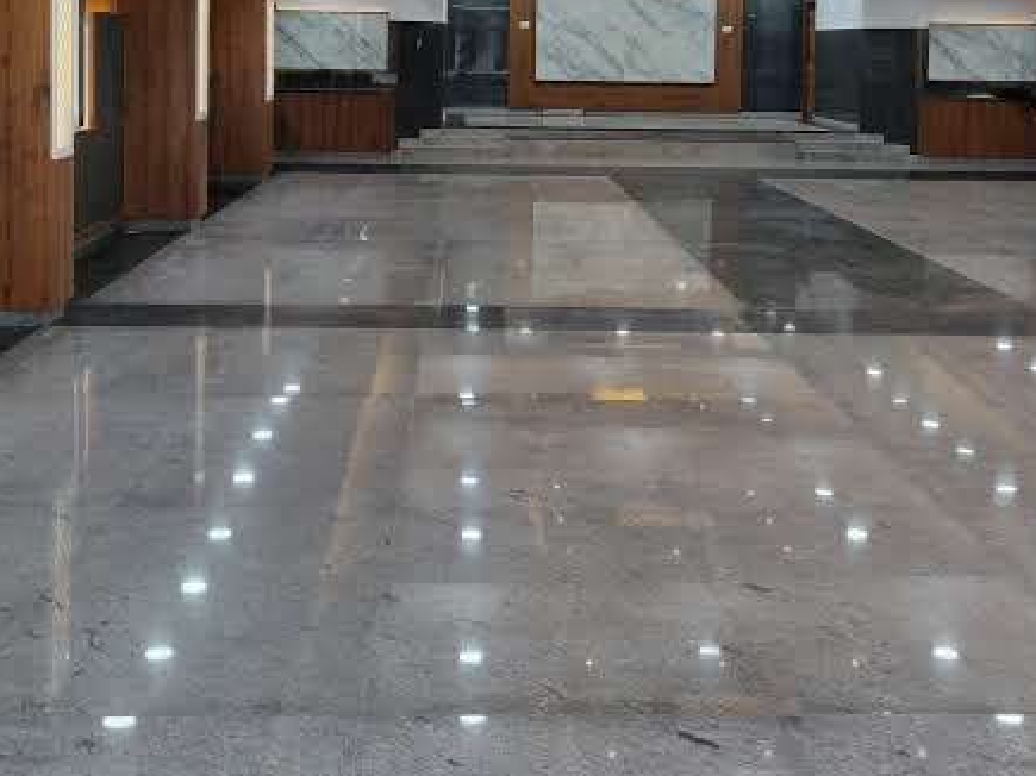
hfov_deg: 41.2
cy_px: 136
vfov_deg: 30.6
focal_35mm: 46
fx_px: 1376
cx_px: 529
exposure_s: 1/153
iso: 100
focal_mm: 4.25
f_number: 1.7
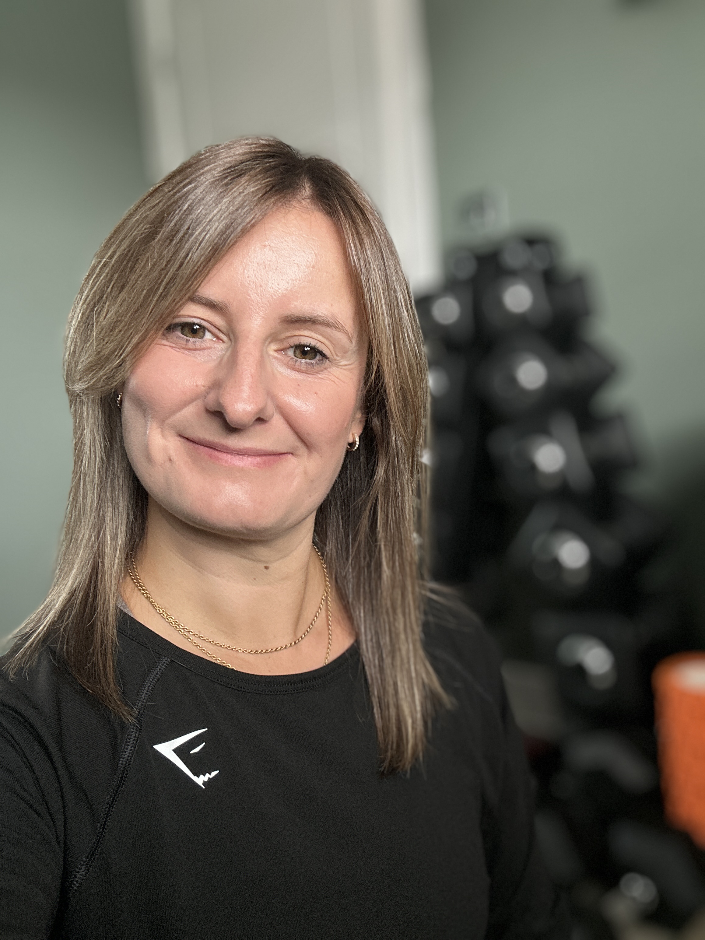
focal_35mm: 30
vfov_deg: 60.0
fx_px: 815
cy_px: 470
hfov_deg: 46.8
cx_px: 352
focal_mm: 2.69
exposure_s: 1/81
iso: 80
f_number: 1.9
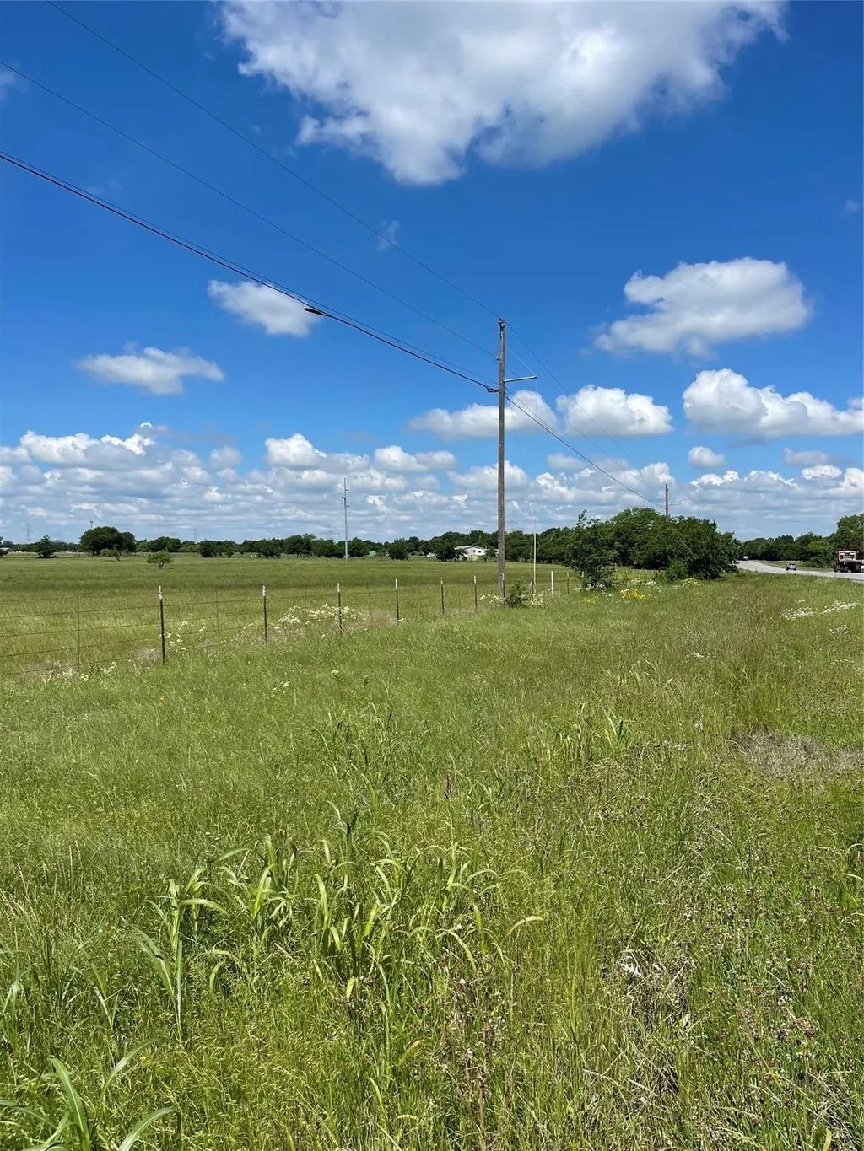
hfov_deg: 54.9
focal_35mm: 25
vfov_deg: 69.4
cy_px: 576
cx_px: 432
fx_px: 832
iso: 32
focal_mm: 5.1
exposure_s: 1/4902
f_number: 1.6
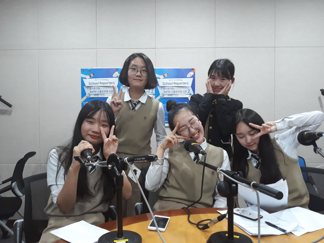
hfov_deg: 65.3
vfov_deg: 51.4
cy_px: 122
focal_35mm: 27
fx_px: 253
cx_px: 162
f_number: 1.7
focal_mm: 3.71
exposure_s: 1/40
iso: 125
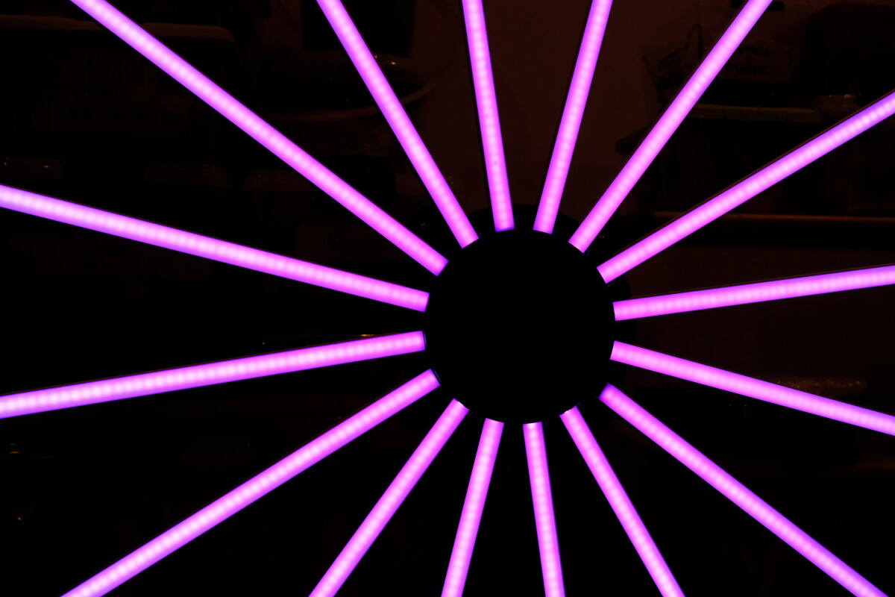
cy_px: 298
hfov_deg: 54.4
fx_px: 870
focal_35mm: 35
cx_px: 448
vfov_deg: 37.9
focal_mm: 23
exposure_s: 1/750
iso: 3200
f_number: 5.6
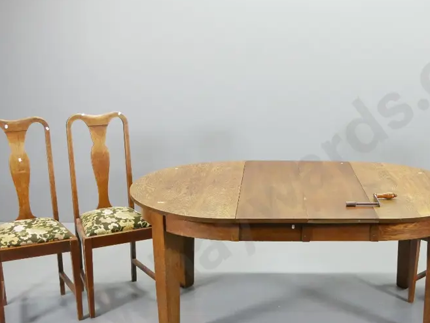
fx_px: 658
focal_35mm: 53
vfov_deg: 27.5
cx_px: 288
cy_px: 190
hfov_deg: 35.8
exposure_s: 1/80
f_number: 4.5
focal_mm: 17
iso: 3200
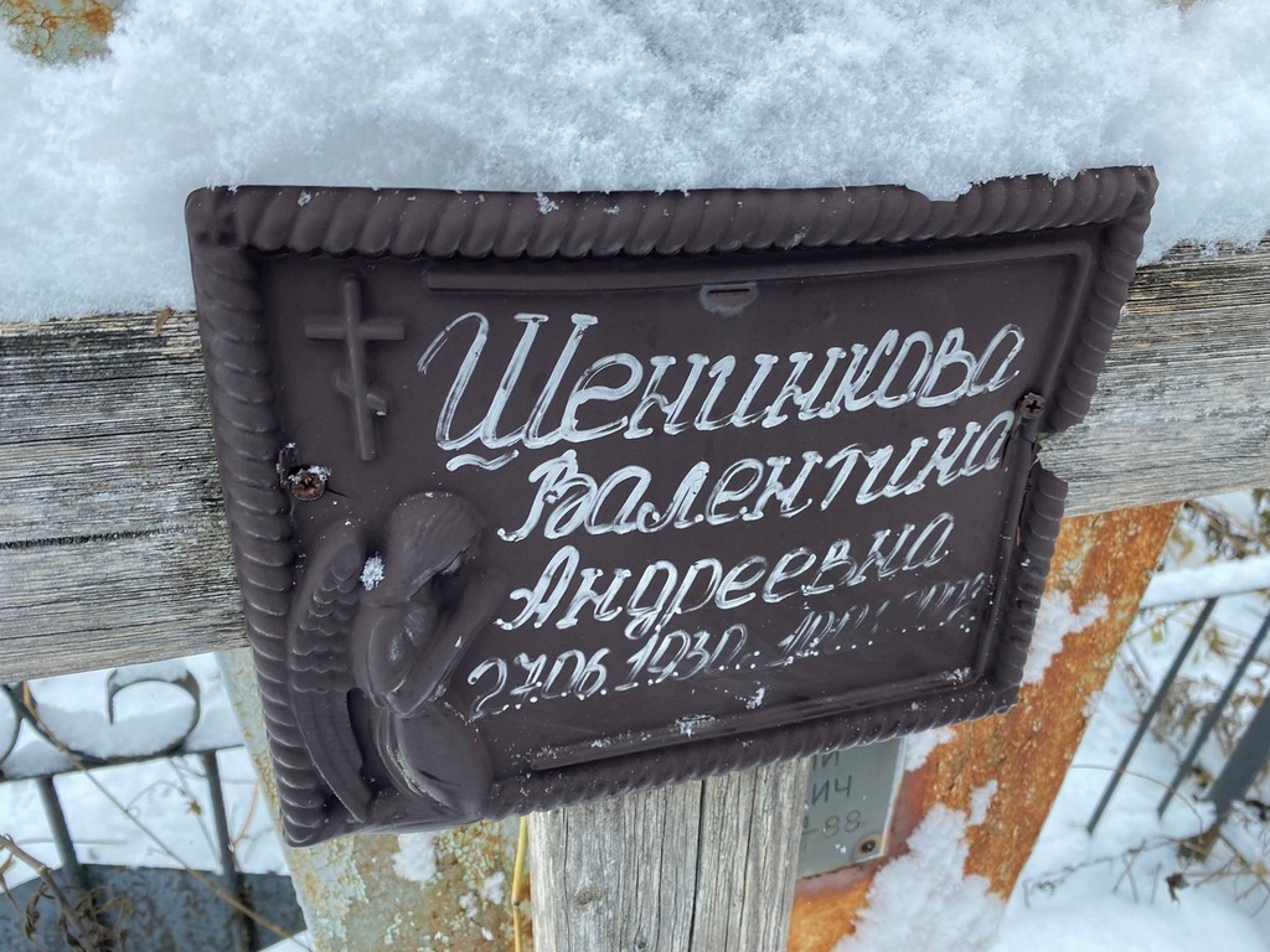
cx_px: 635
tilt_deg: -32.0
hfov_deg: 67.3
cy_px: 476
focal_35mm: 26
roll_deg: -8.5
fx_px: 954
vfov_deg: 53.1
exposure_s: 1/122
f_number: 1.8
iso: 50
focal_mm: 4.25
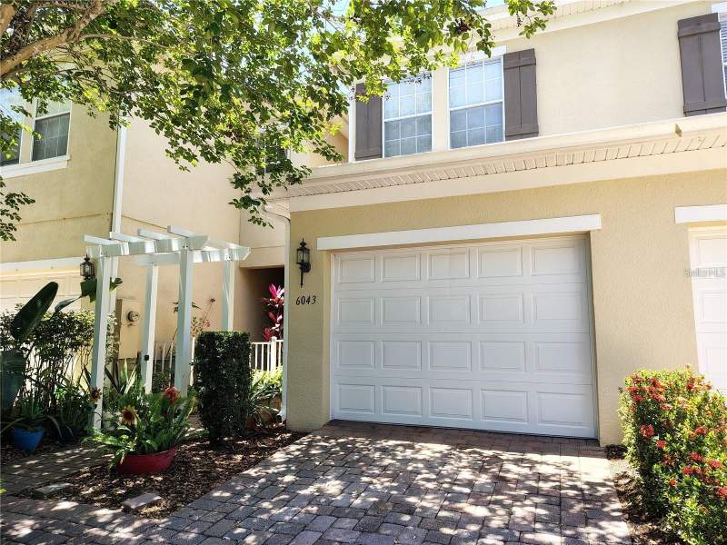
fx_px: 504
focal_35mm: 24
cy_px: 272
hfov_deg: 71.6
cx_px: 364
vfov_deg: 56.8
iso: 100
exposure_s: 1/227
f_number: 1.8
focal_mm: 5.56
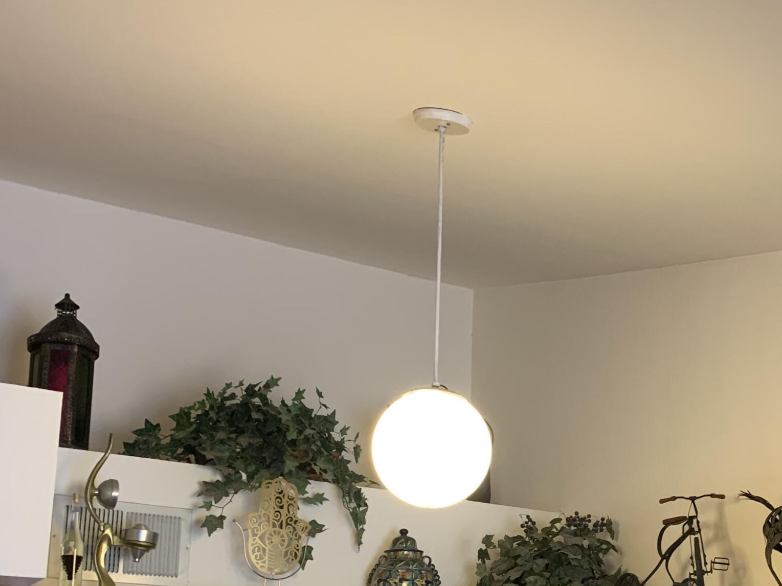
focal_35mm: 51
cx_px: 548
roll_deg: -0.7
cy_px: 520
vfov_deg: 27.6
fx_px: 1152
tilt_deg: +10.2
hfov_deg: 36.9
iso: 320
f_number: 1.8
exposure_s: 1/60
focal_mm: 4.25
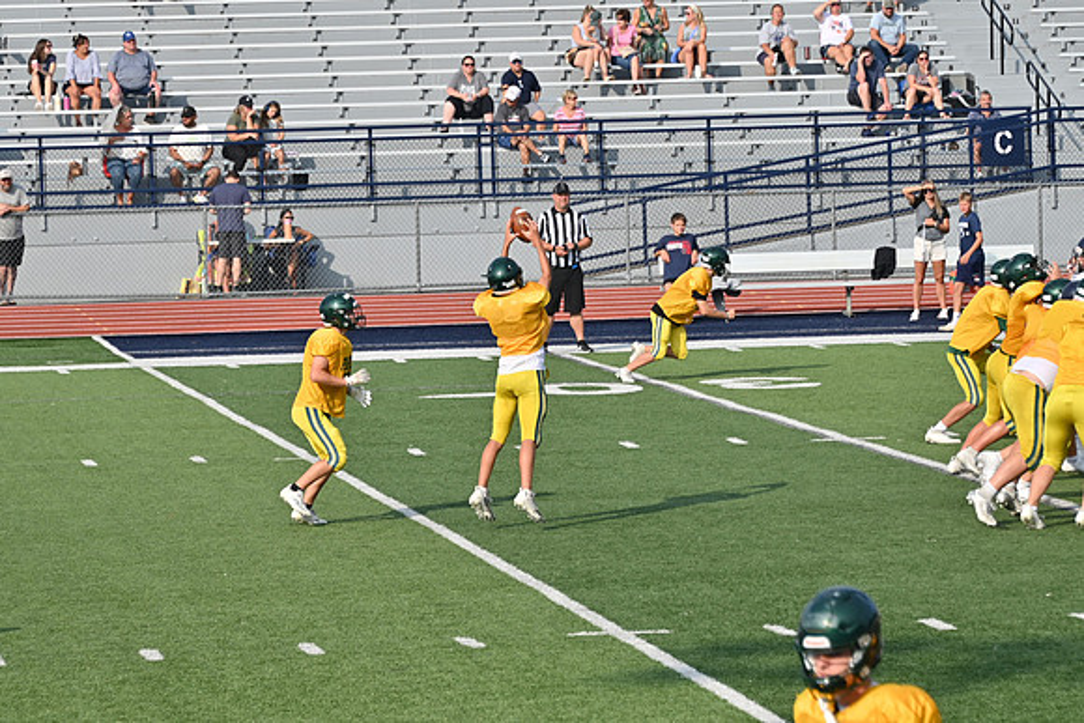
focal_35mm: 202
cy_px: 362
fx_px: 6084
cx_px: 542
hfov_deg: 10.2
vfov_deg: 6.8
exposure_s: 1/800
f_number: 5.6
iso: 110
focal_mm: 135
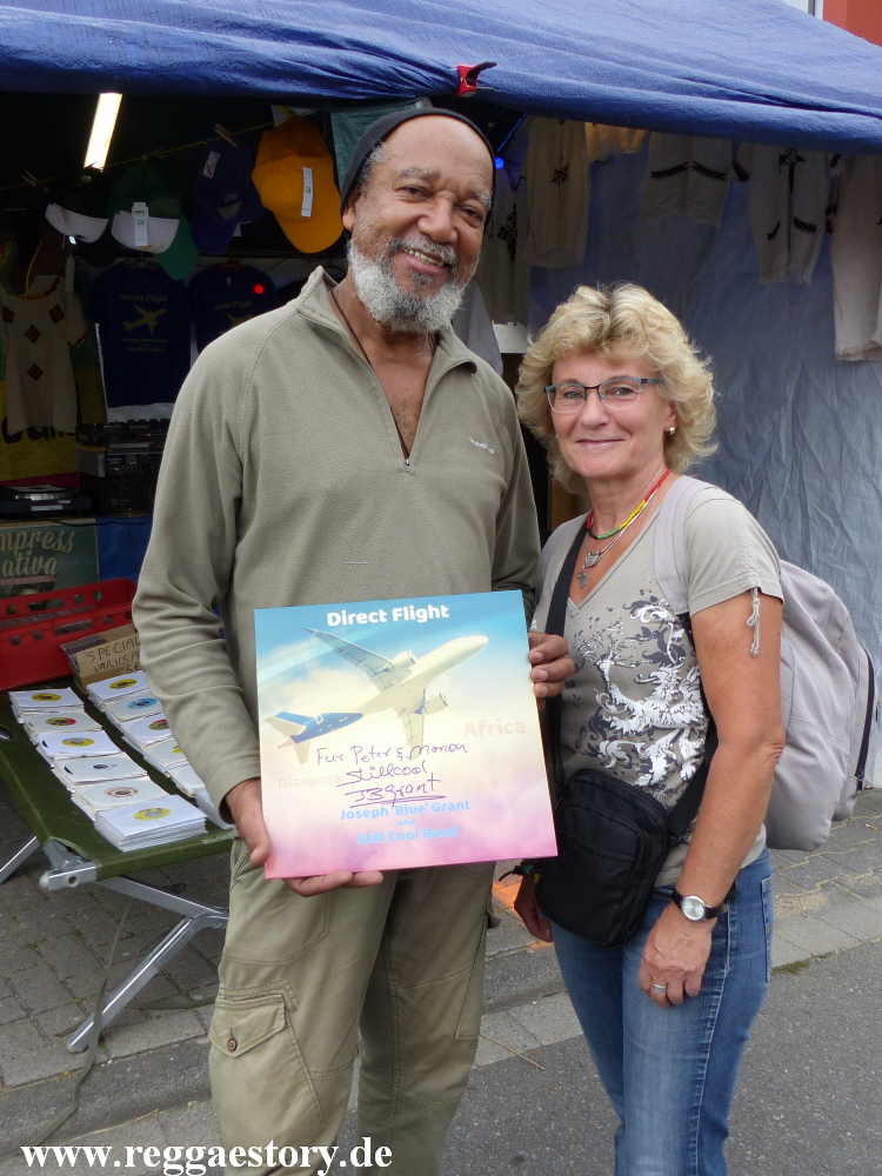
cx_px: 441
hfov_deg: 54.9
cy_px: 588
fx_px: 849
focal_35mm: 25
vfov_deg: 69.4
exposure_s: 1/100
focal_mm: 4.5
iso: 100
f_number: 3.5
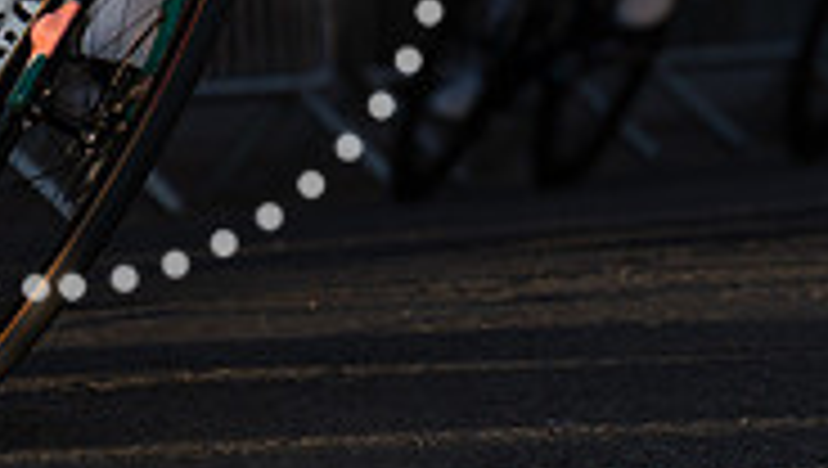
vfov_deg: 2.1
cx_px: 537
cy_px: -360
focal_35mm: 587
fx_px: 12903
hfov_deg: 3.7
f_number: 4
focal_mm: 140
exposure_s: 1/1000
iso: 200
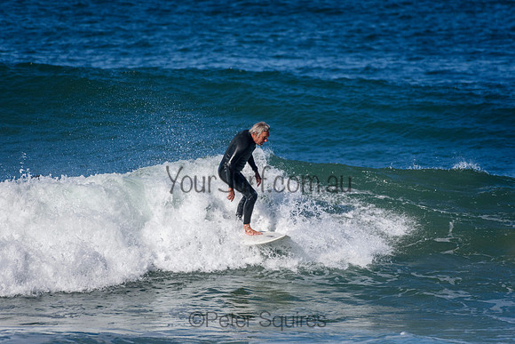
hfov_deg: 2.7
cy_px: 172
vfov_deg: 1.8
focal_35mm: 750
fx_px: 10733
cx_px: 258
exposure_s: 1/4000
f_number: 5.6
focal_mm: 500
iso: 450
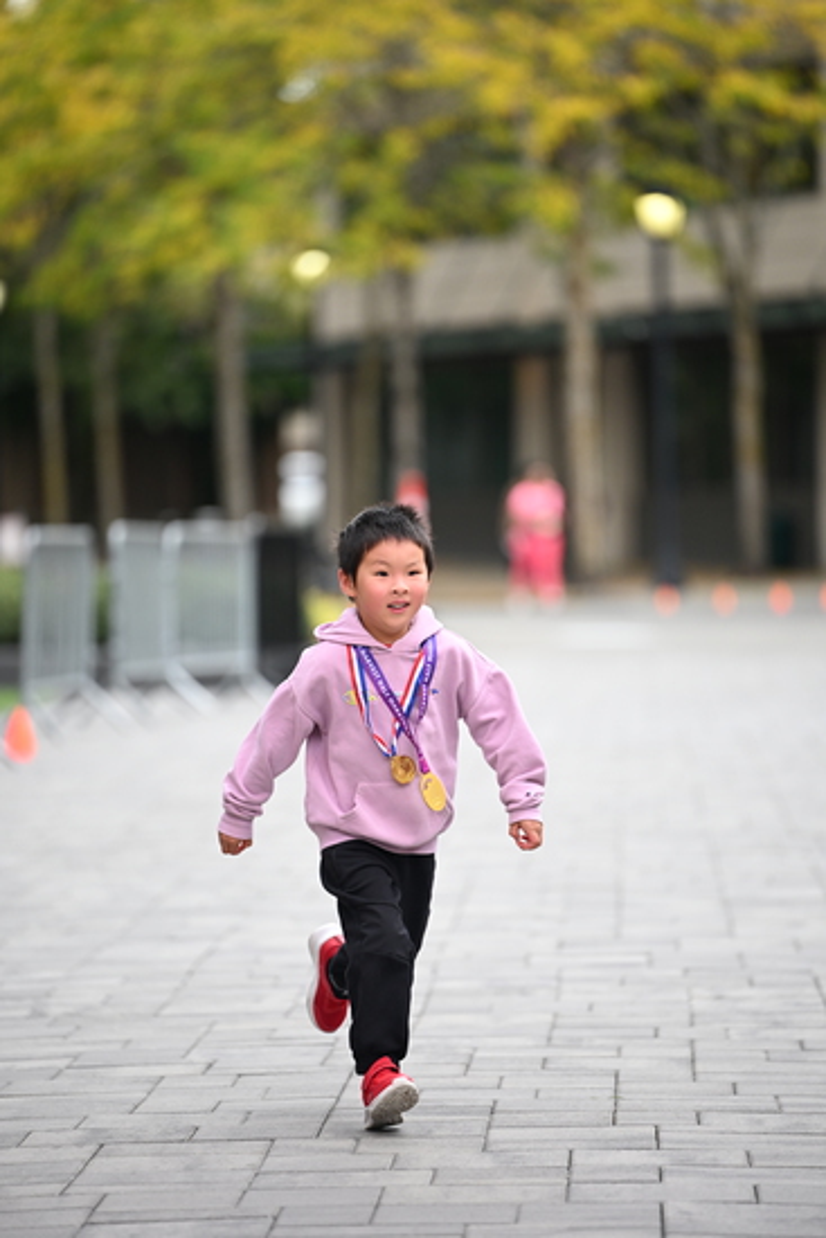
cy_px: 619
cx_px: 413
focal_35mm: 200
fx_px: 6878
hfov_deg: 6.9
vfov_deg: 10.3
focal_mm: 200
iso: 640
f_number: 2.8
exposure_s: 1/1600
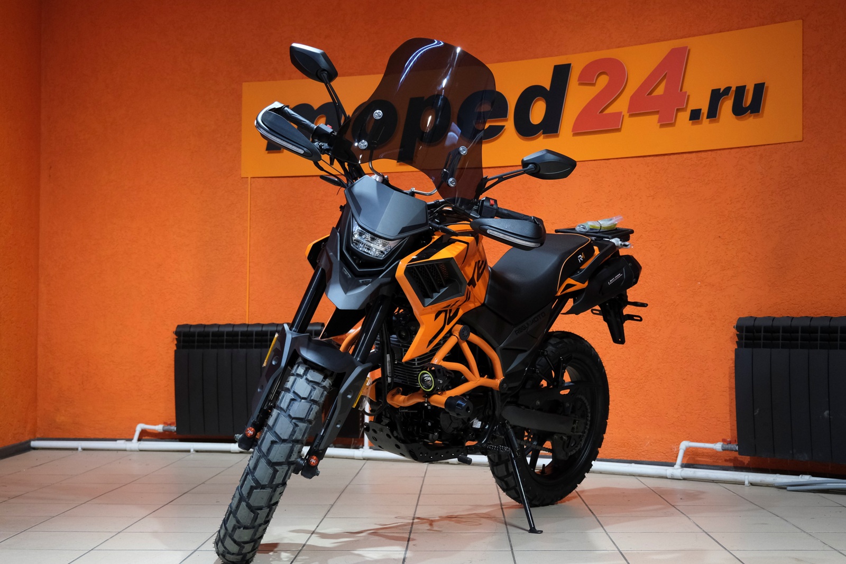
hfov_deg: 42.7
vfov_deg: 29.2
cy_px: 282
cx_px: 423
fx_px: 1081
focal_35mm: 46
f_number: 4
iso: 2000
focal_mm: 30.8
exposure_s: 1/125
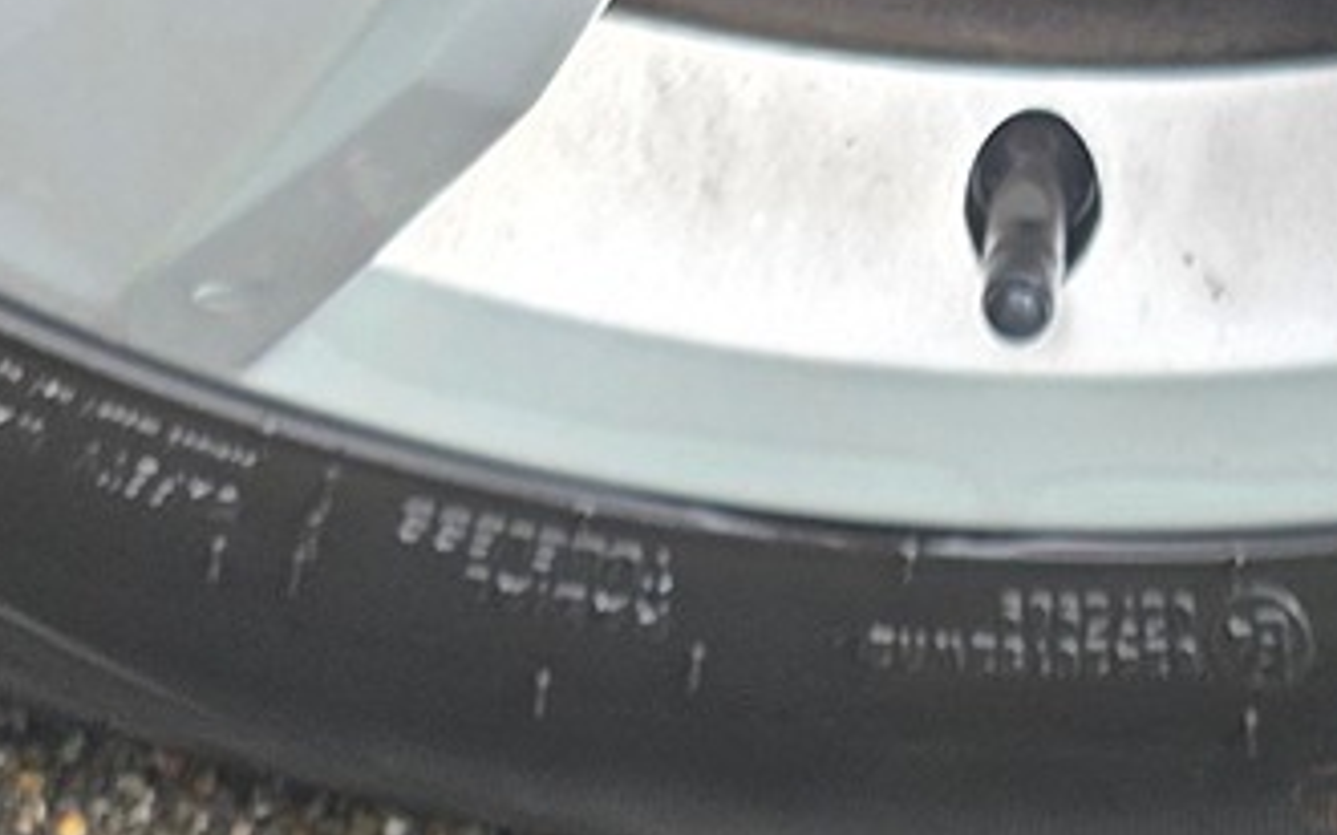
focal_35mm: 149
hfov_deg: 13.8
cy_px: -1605
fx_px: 5427
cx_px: 1333
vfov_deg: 7.7
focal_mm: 6.3
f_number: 1.7
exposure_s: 1/359
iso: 40
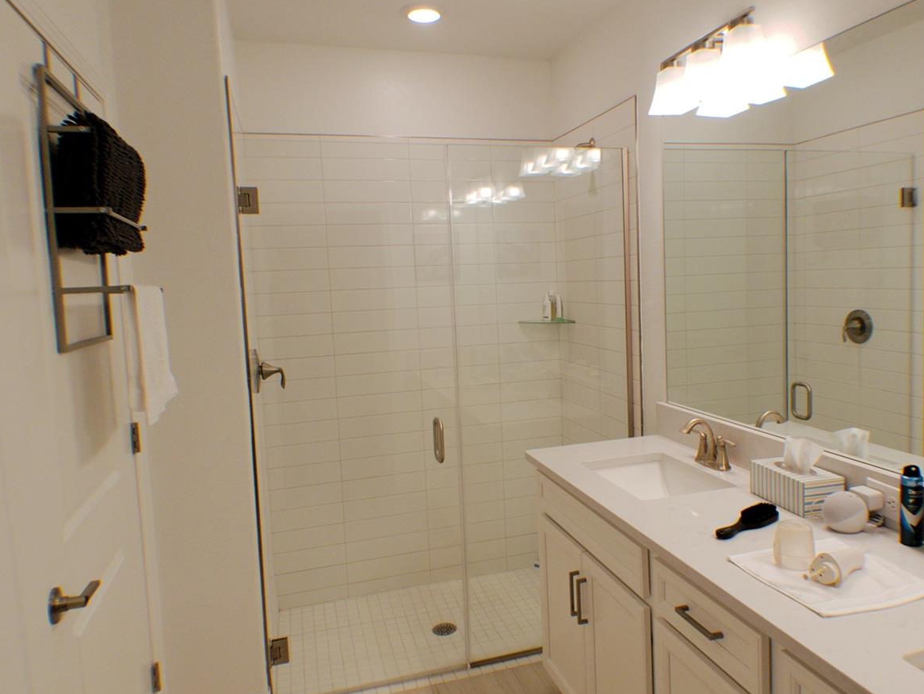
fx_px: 1112
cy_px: 349
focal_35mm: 42
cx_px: 514
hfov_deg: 45.0
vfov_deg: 34.6
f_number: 6.3
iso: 400
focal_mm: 21
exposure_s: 1/160
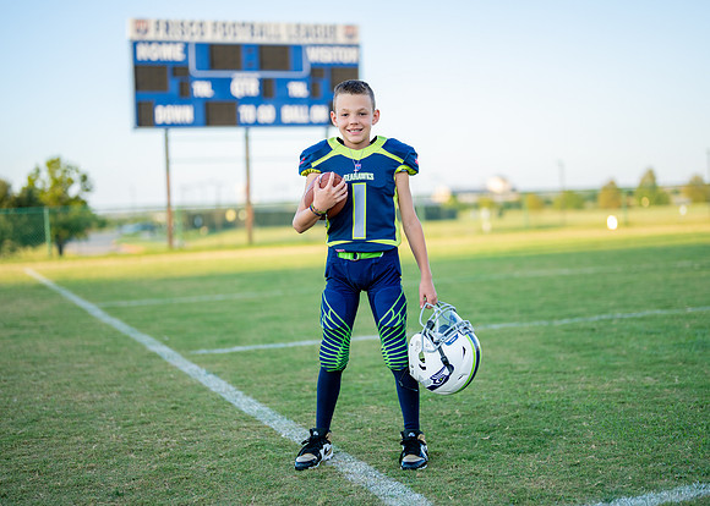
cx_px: 378
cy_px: 252
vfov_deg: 24.7
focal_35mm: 58
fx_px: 1159
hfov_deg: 34.0
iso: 160
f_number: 1.2
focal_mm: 50
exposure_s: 1/2000
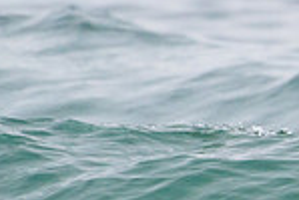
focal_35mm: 2381
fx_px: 19815
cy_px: 164
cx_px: 627
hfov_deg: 0.9
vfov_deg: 0.6
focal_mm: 500
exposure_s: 1/1250
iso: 1000
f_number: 5.6
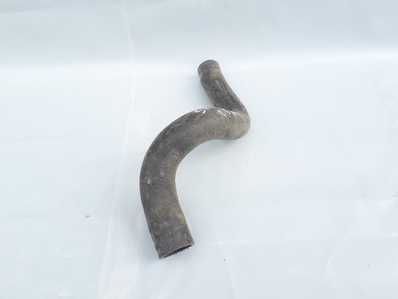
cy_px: 150
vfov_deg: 51.4
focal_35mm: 27
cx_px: 199
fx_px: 310
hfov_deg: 65.3
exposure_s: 1/286
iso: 40
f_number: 1.9
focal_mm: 3.6
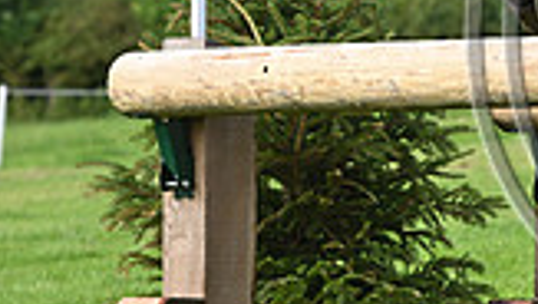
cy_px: -15
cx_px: 769
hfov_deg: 4.0
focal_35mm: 541
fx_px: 7724
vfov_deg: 2.3
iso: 280
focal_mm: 145
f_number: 4
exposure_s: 1/1250
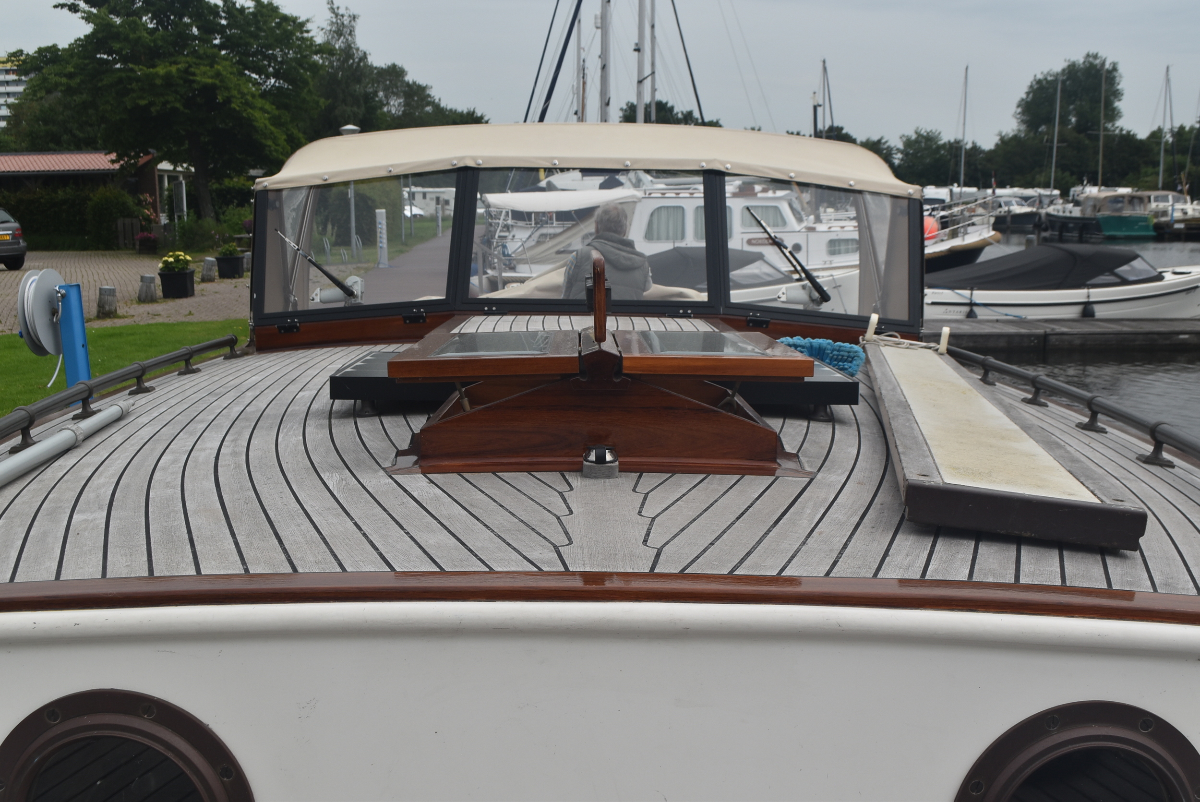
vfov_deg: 34.3
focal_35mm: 39
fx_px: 1301
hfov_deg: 49.5
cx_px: 600
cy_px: 401
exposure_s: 1/400
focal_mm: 26
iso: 200
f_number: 10
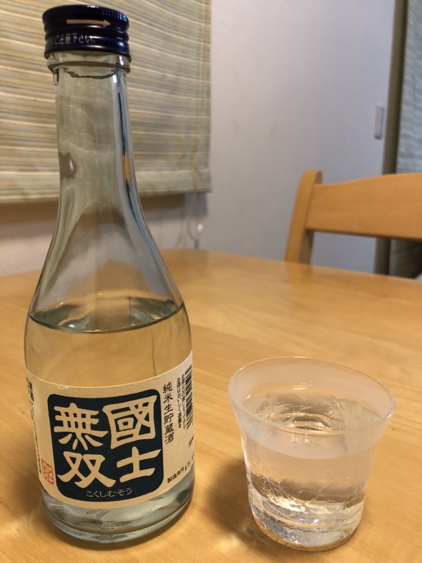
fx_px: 455
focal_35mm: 28
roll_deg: +0.5
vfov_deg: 63.4
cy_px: 282
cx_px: 211
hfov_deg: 49.7
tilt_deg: -14.0
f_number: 1.8
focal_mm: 4
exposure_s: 1/17
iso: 50
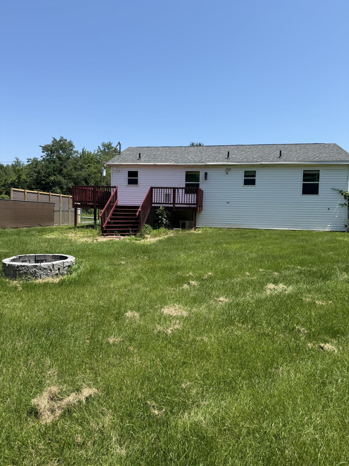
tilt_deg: -3.3
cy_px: 233
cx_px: 174
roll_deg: -1.0
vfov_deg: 71.6
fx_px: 323
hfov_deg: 56.8
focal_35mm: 24
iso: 80
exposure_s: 1/4167
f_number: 1.78
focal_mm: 6.76
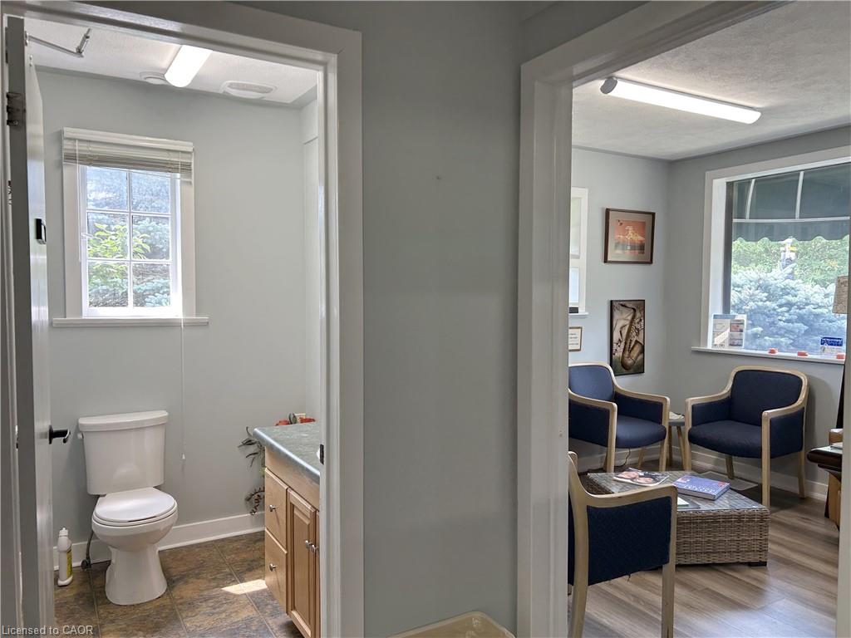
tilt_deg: -2.9
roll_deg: +0.1
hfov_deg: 67.3
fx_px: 639
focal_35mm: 26
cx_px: 426
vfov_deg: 53.1
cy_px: 319
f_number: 1.5
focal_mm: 5.7
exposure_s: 1/120
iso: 50
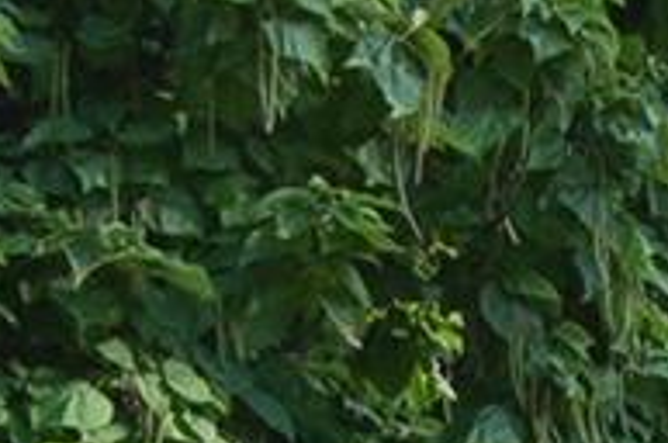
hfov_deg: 7.2
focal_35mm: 279
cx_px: 1305
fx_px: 5162
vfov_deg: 4.8
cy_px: 1108
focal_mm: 35
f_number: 6.3
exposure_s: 1/160
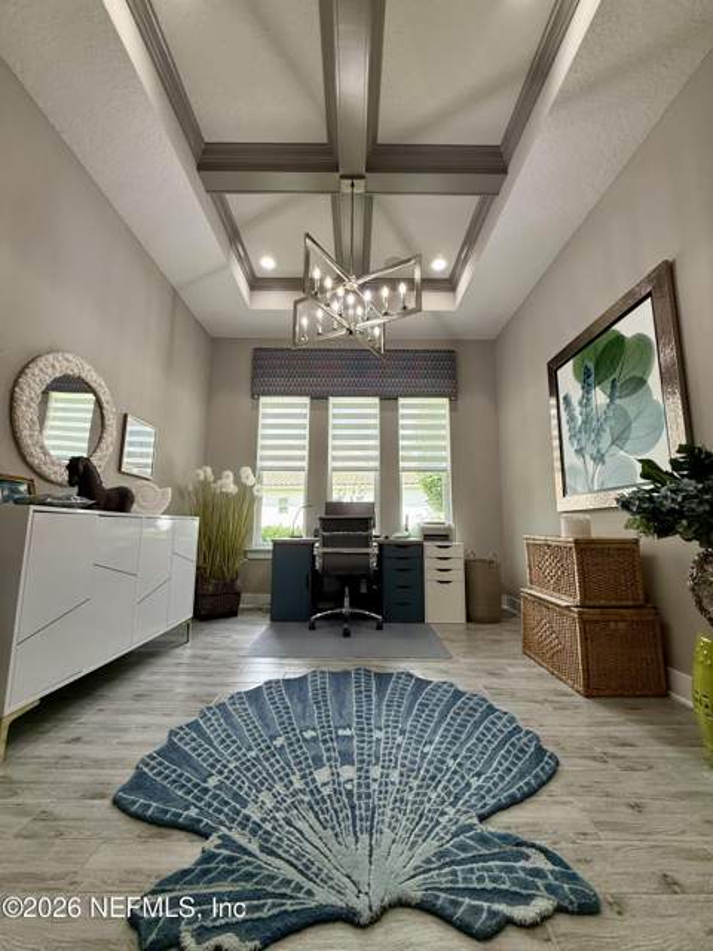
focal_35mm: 14
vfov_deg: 102.1
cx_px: 356
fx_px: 384
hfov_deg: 85.7
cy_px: 476
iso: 100
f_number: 2.2
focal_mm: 2.22
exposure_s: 1/120
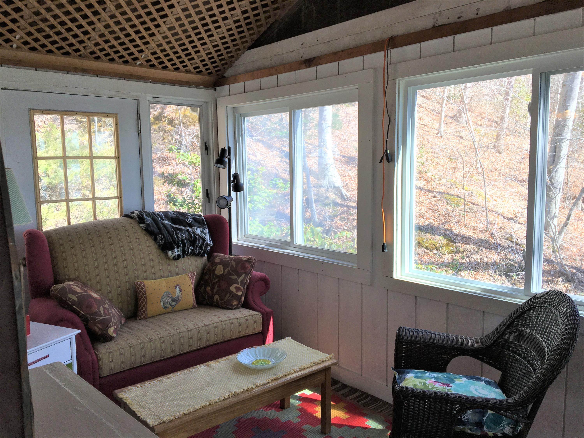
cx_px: 292
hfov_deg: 61.7
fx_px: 489
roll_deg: +0.6
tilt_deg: -6.4
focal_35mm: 29
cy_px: 219
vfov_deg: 48.2
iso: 25
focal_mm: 4.15
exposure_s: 1/206
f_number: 2.2
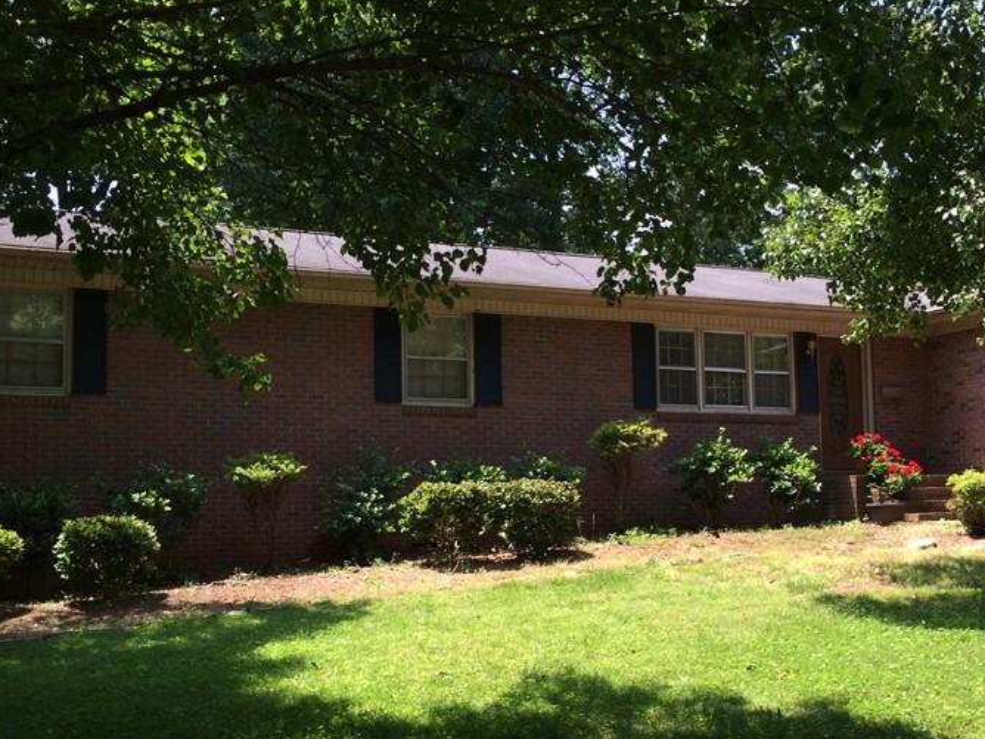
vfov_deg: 31.5
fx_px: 1309
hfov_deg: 41.1
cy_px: 413
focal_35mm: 46
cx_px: 565
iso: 32
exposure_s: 1/789
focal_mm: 4.12
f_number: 2.2
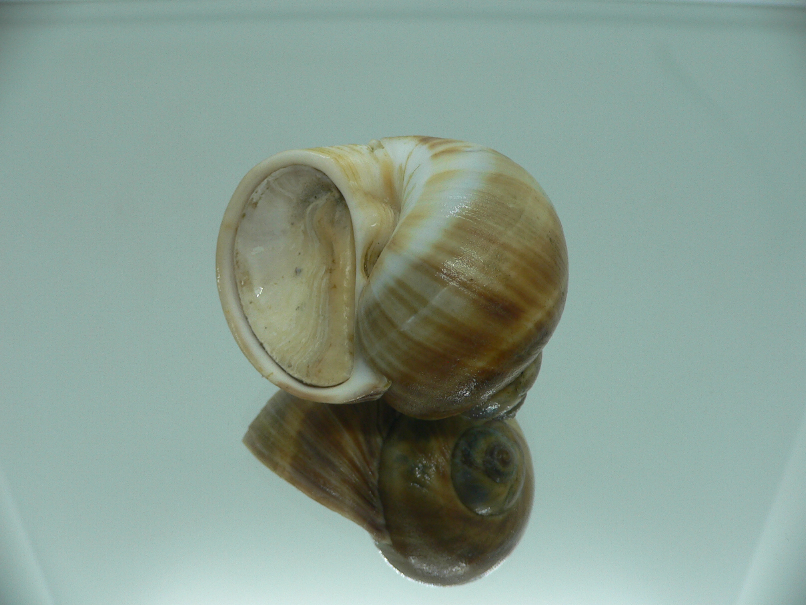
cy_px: 302
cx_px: 403
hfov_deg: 52.6
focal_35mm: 35
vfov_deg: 40.7
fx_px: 815
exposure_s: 1/60
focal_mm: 4.6
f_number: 2.8
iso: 80
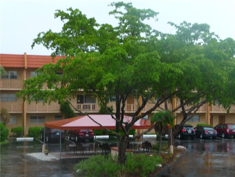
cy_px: 88
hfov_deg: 23.3
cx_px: 118
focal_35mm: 84
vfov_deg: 17.6
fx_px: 570
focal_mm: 14.2
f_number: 4.7
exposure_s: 1/40
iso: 320
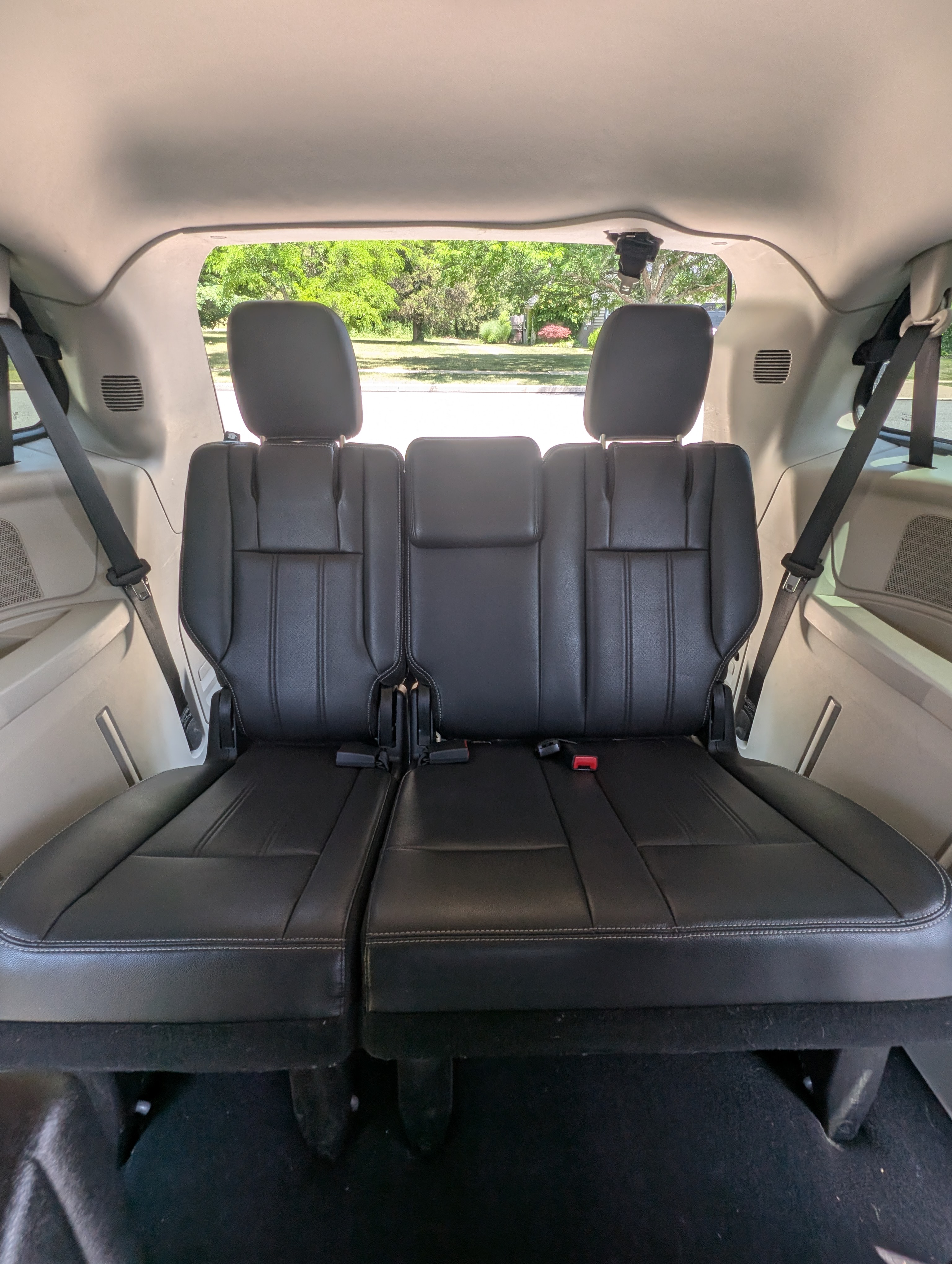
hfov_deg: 90.1
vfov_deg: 106.1
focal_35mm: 13
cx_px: 476
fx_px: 476
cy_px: 632
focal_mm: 1.95
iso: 39
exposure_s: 1/112
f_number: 2.2
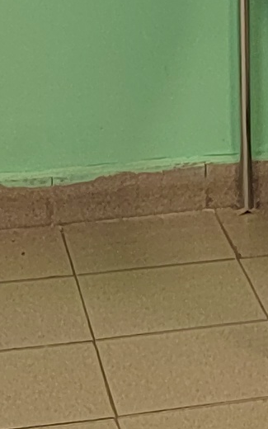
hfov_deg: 7.0
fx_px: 2139
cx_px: 501
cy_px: -294
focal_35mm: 183
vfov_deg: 10.8
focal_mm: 5.52
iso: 1206
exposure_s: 1/100
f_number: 1.9
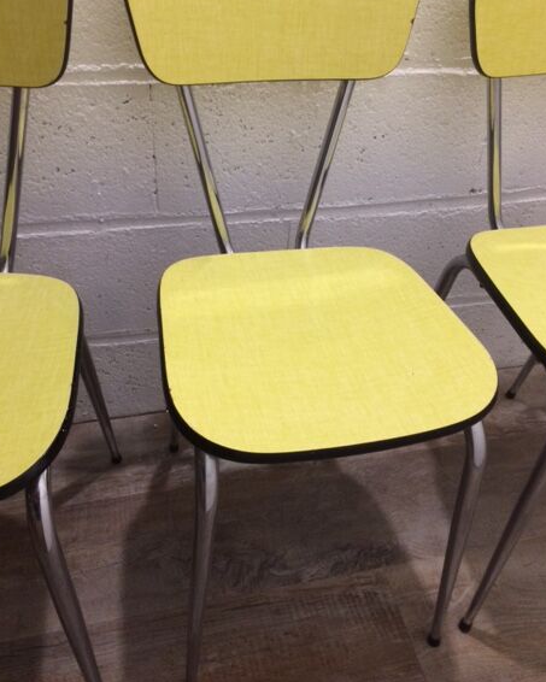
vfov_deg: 55.5
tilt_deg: -39.7
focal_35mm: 32
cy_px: 299
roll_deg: -4.5
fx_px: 646
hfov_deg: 45.8
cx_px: 270
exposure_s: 1/33
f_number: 2.2
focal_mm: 4.15
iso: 200
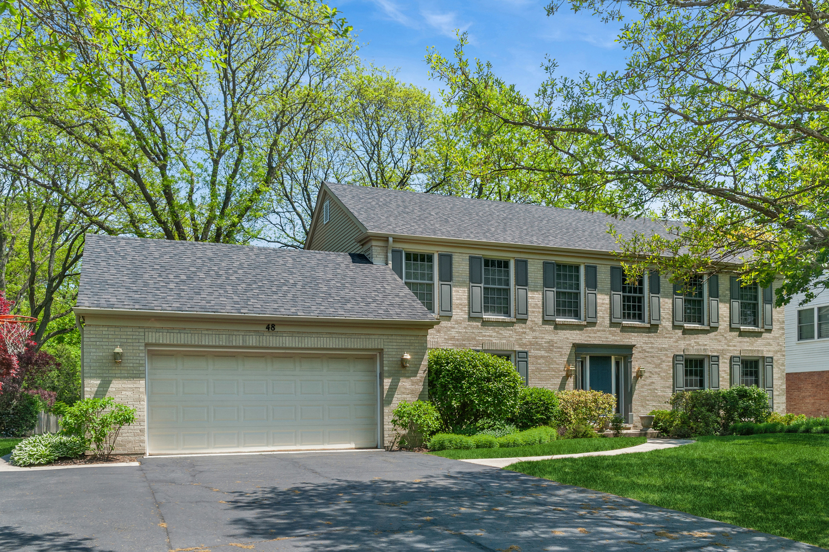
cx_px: 414
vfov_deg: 42.3
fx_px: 713
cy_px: 276
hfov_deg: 60.3
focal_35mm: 31
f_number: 8
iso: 400
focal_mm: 31
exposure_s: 1/1000
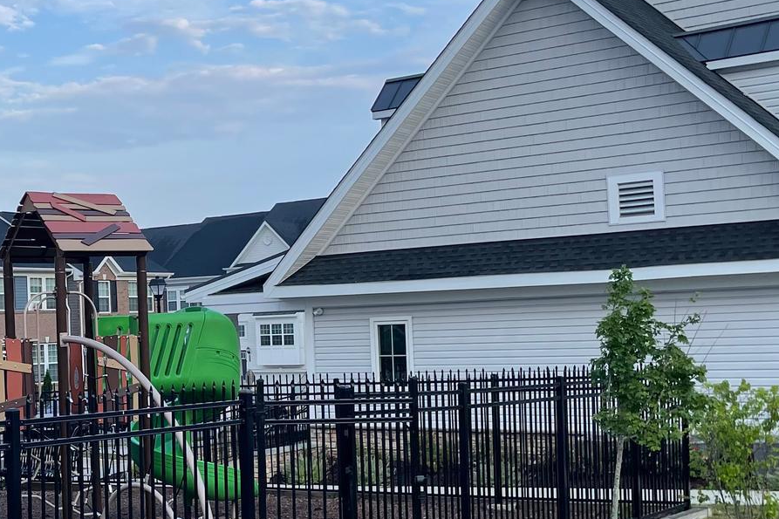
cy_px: 350
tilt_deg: +0.5
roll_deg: +2.3
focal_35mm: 62
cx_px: 75
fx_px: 1341
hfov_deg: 30.9
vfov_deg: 21.8
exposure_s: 1/988
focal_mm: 4.2
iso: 32
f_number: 1.6
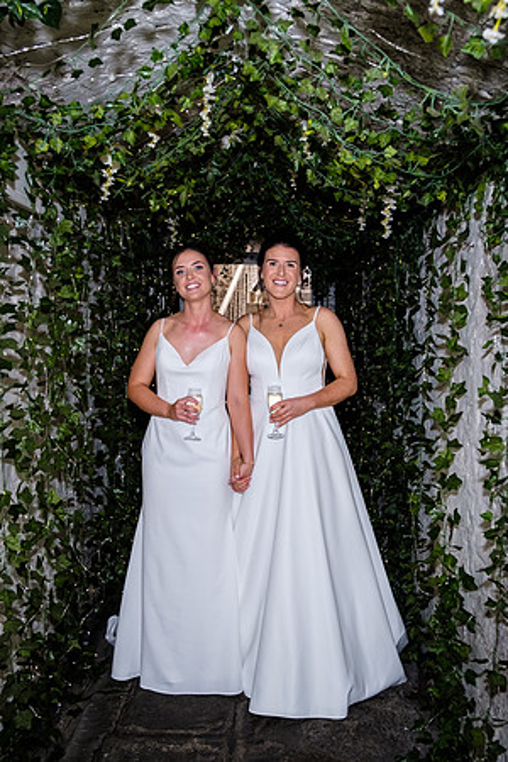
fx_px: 795
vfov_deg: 51.2
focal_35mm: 38
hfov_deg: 35.4
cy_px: 368
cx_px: 280
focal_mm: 16
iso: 1250
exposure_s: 1/160
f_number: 2.8
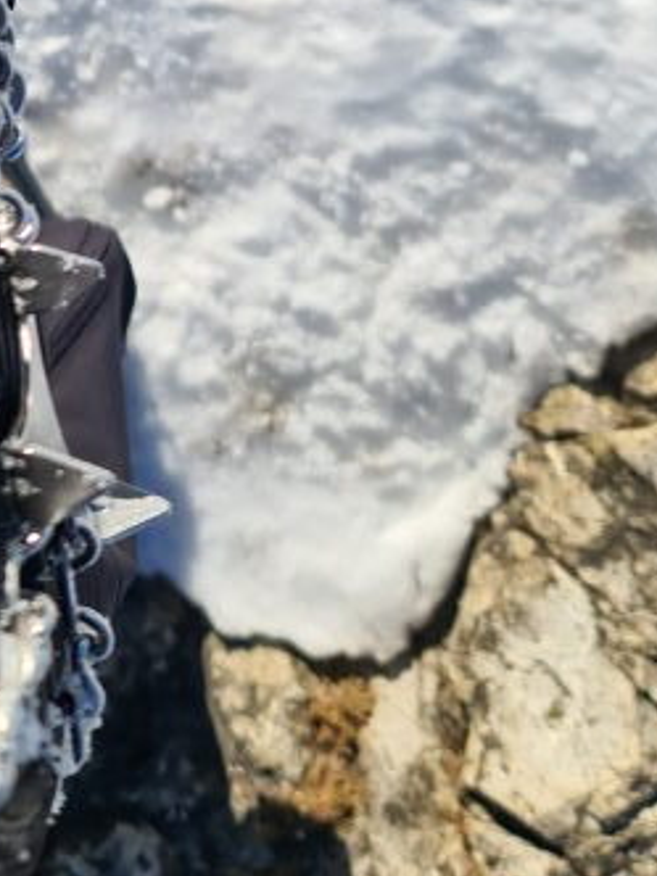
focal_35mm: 77
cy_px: -179
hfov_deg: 18.2
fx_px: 1949
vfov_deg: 23.2
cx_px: -127
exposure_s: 1/1108
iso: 50
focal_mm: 7
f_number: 1.8
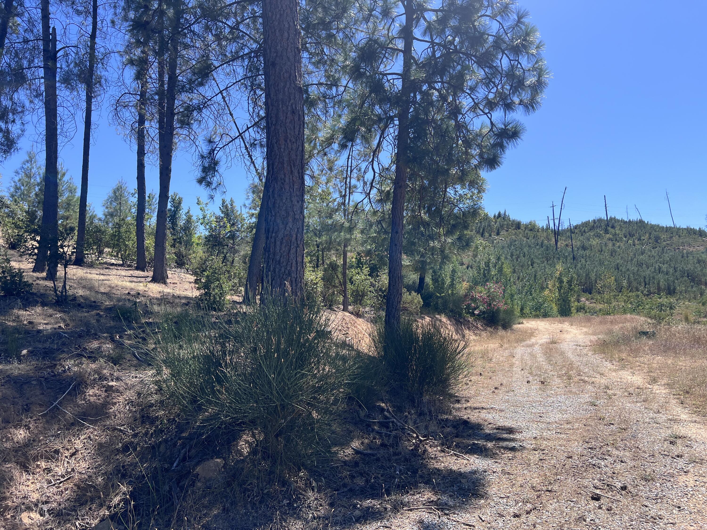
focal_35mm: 26
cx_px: 354
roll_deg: +1.7
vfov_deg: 53.1
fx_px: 531
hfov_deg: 67.3
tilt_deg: +8.7
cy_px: 265
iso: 50
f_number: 1.5
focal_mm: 5.7
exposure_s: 1/2632
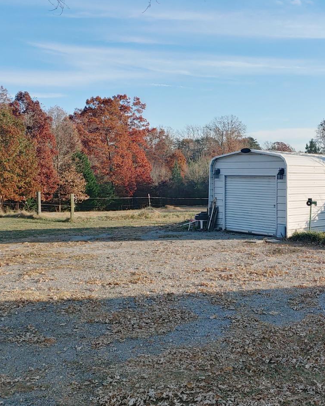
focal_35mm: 39
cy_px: 193
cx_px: 275
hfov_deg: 36.5
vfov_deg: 46.8
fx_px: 469
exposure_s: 1/1786
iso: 50
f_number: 1.5
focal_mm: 4.23
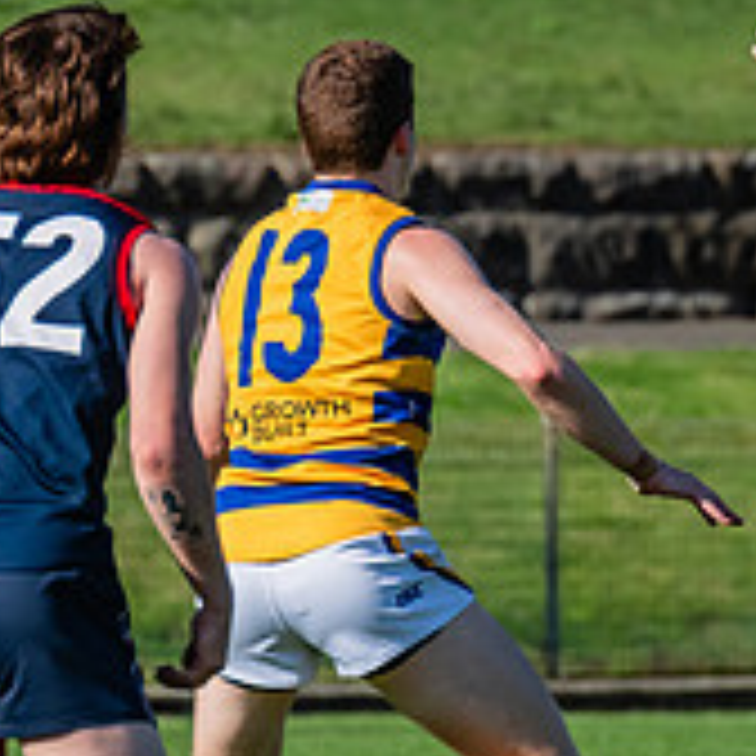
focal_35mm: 1513
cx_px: 1205
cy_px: 127
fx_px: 37384
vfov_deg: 1.2
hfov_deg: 1.2
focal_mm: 420
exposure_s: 1/1600
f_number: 10
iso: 800
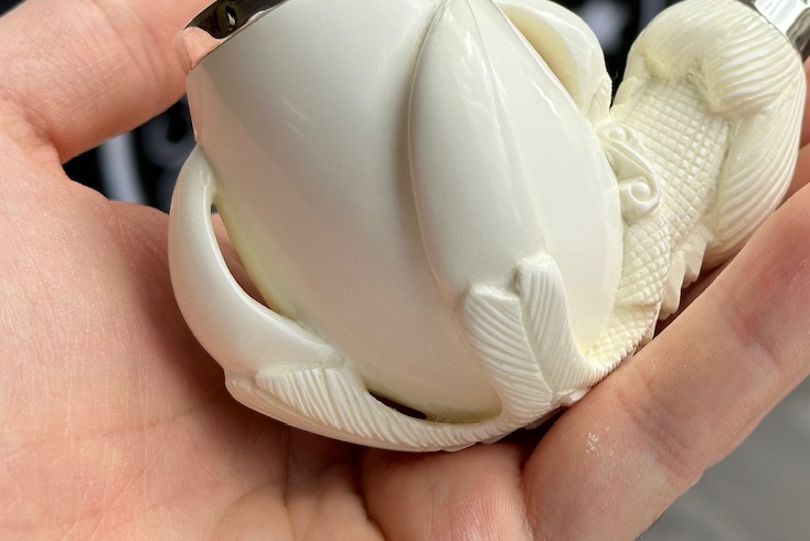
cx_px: 617
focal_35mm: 87
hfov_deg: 23.1
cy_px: 61
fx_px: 1958
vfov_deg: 15.5
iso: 64
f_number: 1.78
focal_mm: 6.86
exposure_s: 1/1120
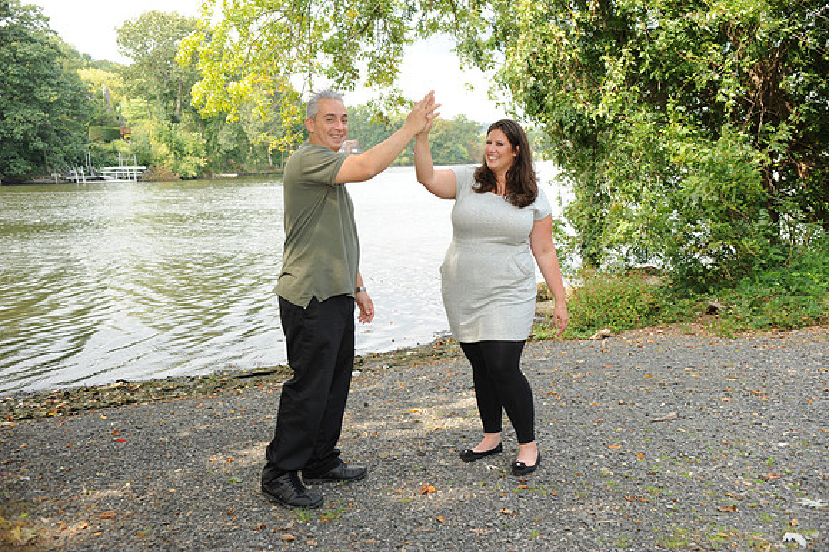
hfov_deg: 50.7
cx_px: 414
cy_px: 276
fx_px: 875
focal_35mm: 38
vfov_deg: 35.0
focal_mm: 38
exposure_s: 1/250
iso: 500
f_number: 6.3
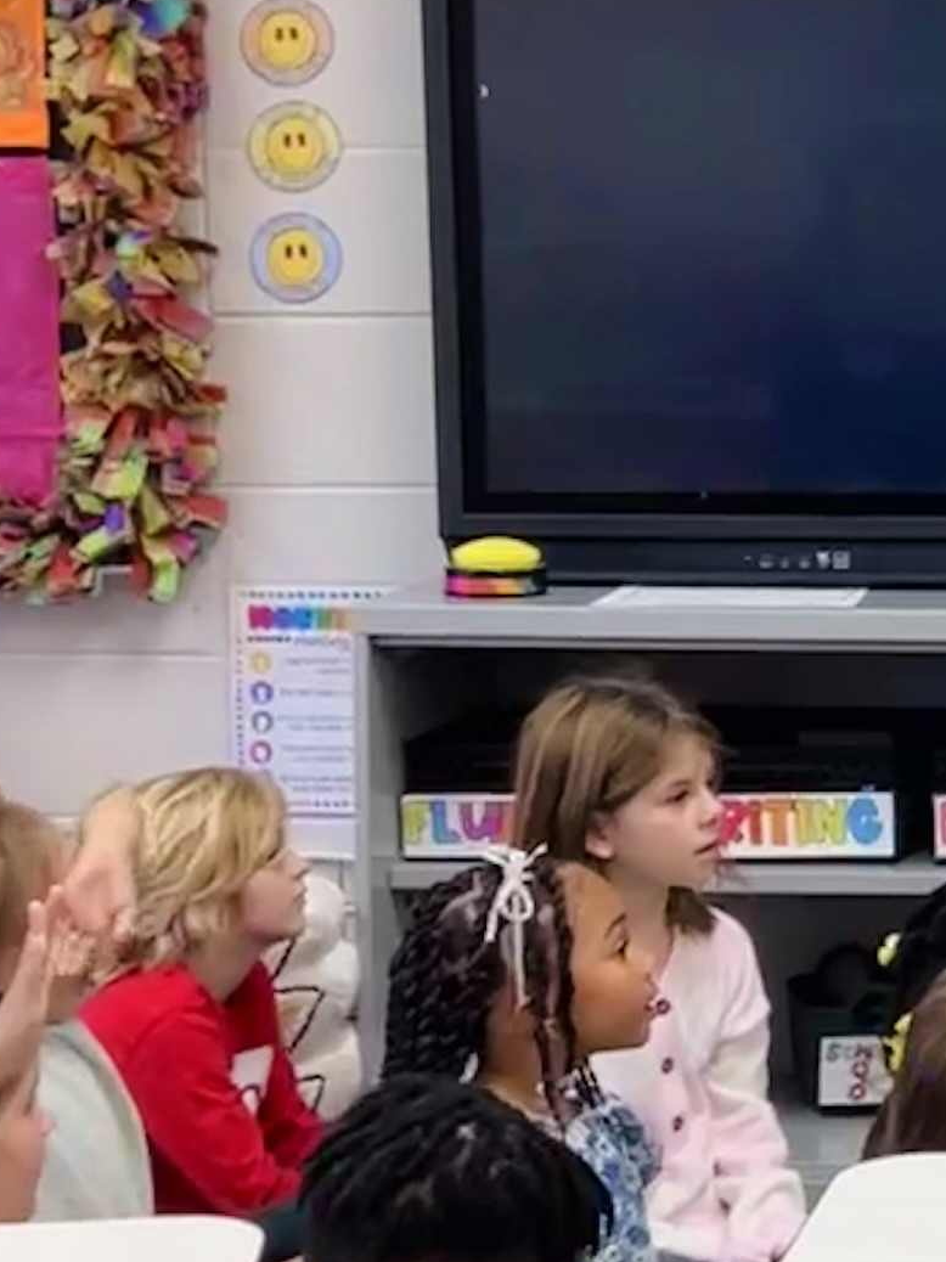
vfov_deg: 19.4
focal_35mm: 101
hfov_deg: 13.5
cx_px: 1567
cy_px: 458
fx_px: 3682
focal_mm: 5.7
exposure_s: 1/60
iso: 100
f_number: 1.5
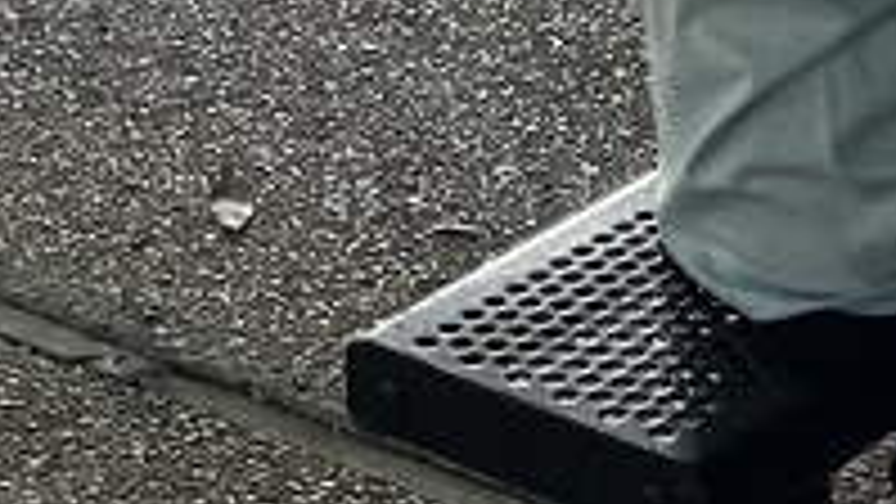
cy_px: -1404
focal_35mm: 182
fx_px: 4325
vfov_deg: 5.8
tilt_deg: -4.1
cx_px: 536
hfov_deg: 11.8
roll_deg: +0.7
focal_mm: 5.7
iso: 50
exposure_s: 1/666
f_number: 1.5
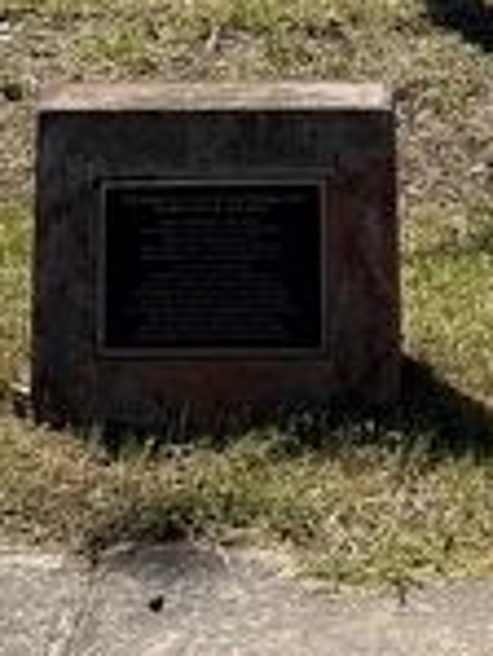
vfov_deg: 13.1
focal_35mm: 129
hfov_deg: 11.5
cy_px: -691
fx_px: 2446
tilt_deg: +1.4
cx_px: 335
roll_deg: +3.1
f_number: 1.78
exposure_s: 1/4673
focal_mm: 6.76
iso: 80
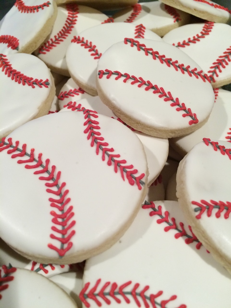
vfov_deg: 61.7
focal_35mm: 29
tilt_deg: -53.3
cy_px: 154
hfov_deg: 48.2
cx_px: 116
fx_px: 258
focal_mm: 4.15
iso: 200
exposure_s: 1/30
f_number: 2.2
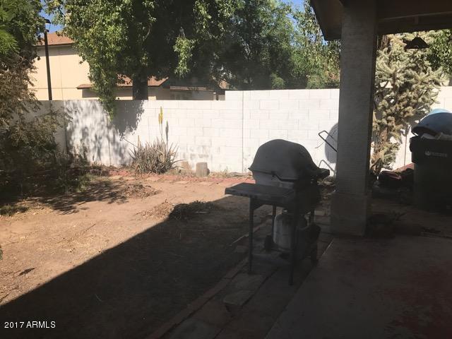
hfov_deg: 63.4
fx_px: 366
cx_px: 226
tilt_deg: -9.5
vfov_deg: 49.7
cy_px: 170
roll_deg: +0.6
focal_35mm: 28
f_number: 1.8
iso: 20
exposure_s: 1/3300
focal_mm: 3.99
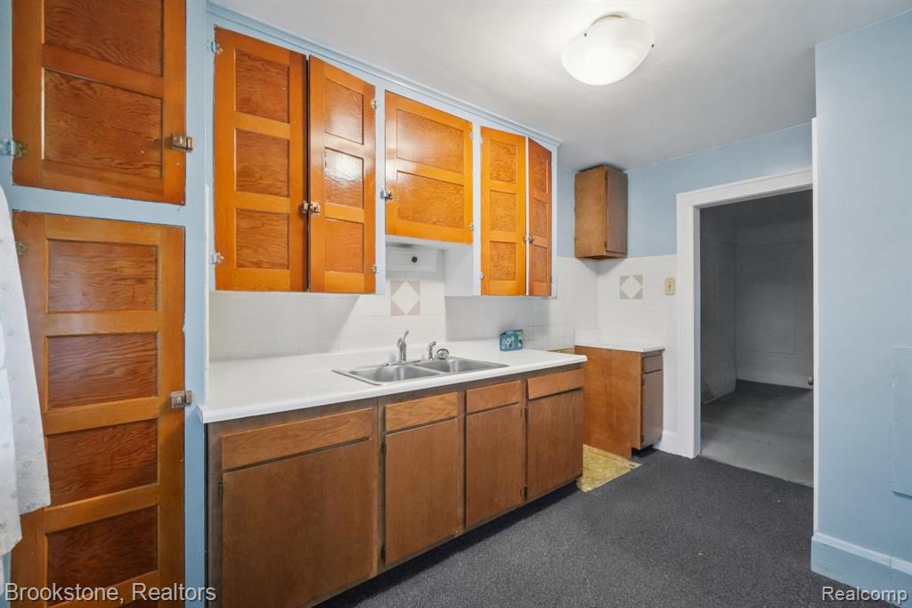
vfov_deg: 77.3
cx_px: 456
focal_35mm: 15
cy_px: 304
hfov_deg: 100.4
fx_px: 380
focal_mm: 10
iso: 5000
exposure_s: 1/30
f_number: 8
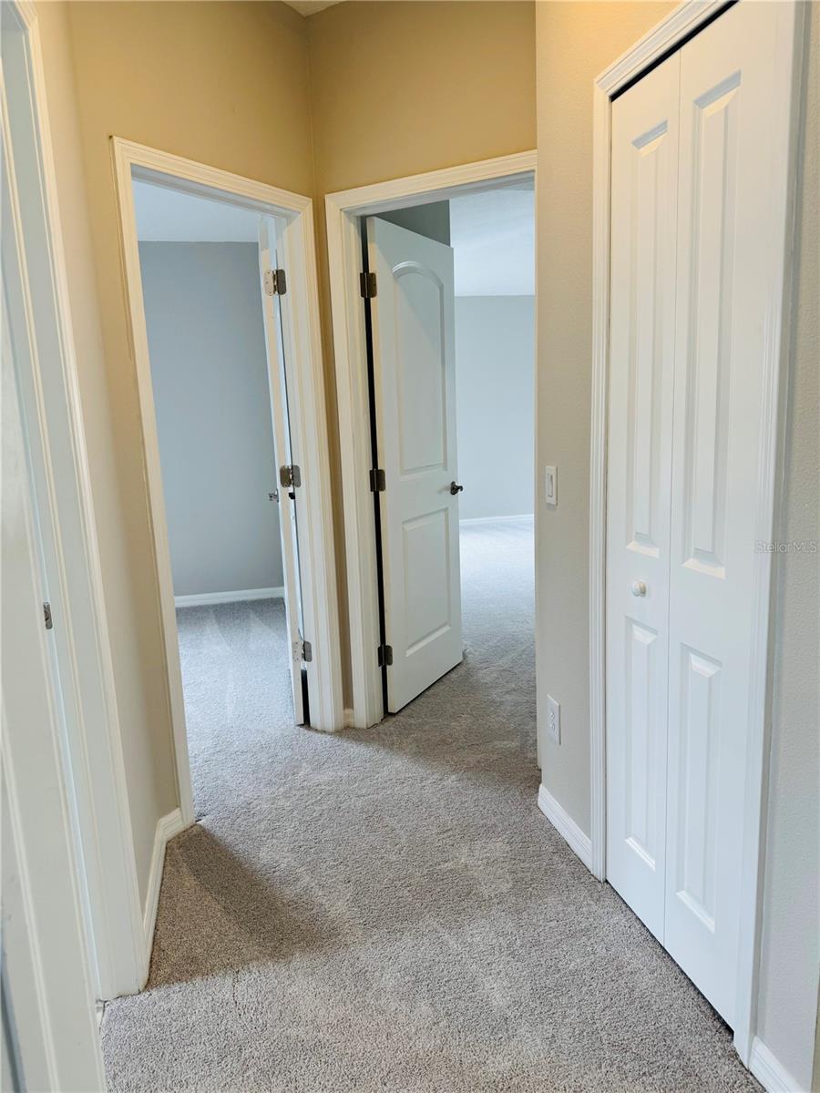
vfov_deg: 71.6
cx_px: 410
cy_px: 546
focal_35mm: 24
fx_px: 758
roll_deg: +2.4
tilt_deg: -9.0
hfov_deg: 56.8
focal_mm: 6.76
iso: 64
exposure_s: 1/120
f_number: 1.78
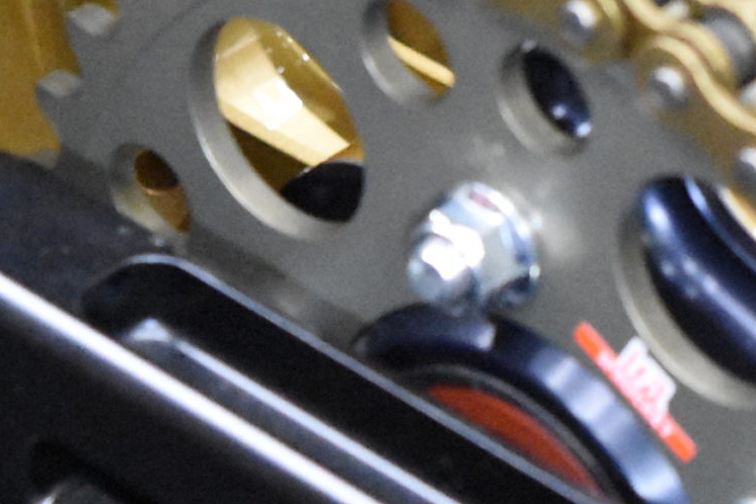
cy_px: -231
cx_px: 921
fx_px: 6491
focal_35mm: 309
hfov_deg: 6.6
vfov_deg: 4.4
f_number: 5.6
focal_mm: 60
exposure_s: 1/100
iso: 14400
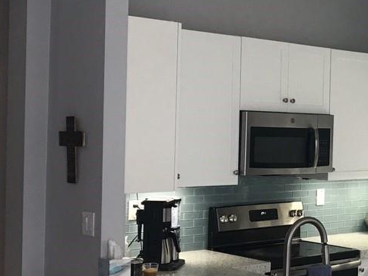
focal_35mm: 74
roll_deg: -0.9
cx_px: 382
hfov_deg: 24.9
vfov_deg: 19.9
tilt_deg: -1.2
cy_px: 142
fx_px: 787
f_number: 1.8
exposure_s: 1/30
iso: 20
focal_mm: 3.99
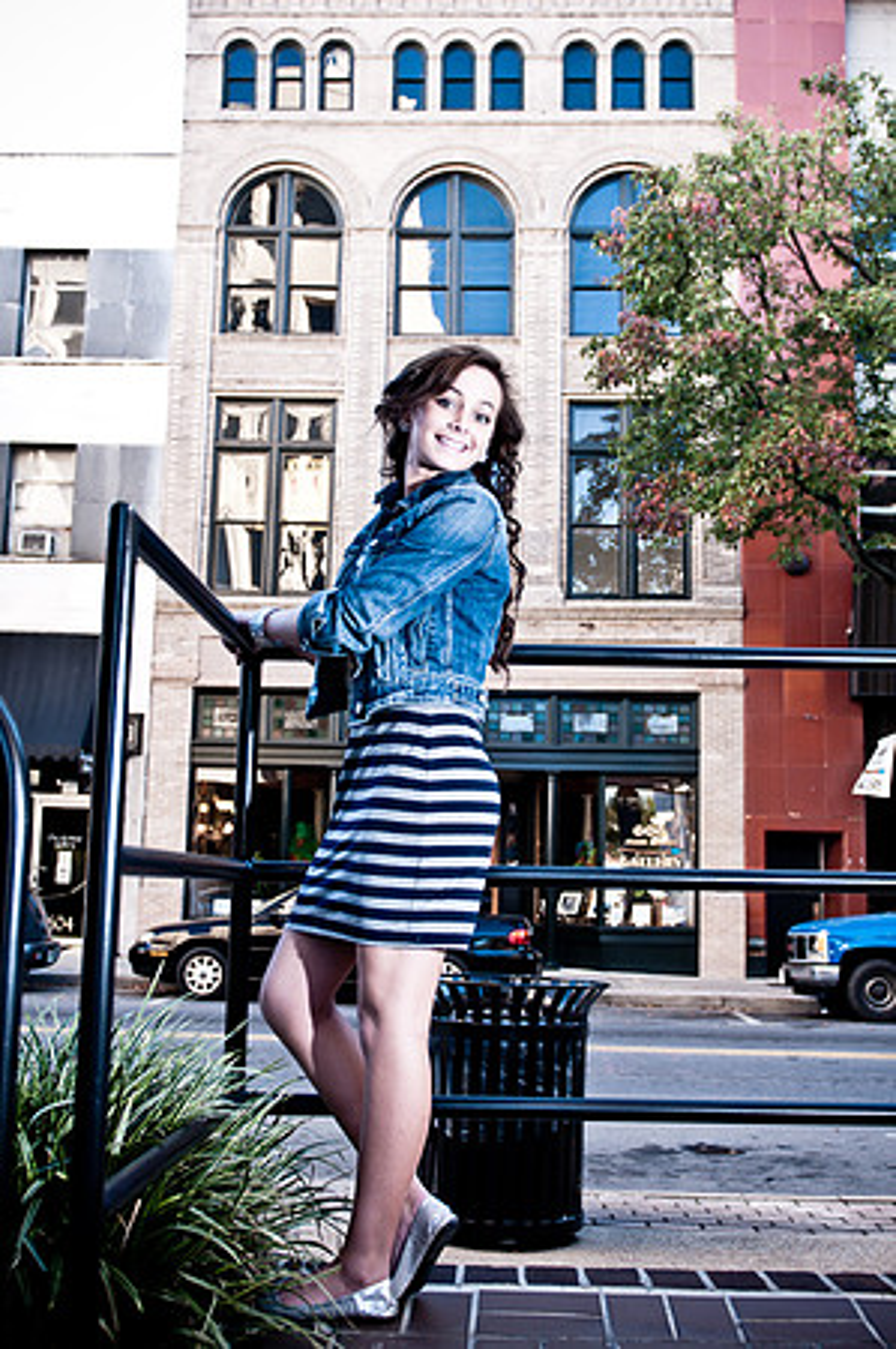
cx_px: 448
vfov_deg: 53.2
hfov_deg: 36.8
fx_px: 1347
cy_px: 674
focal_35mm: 36
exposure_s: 1/100
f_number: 2.8
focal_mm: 24
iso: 200
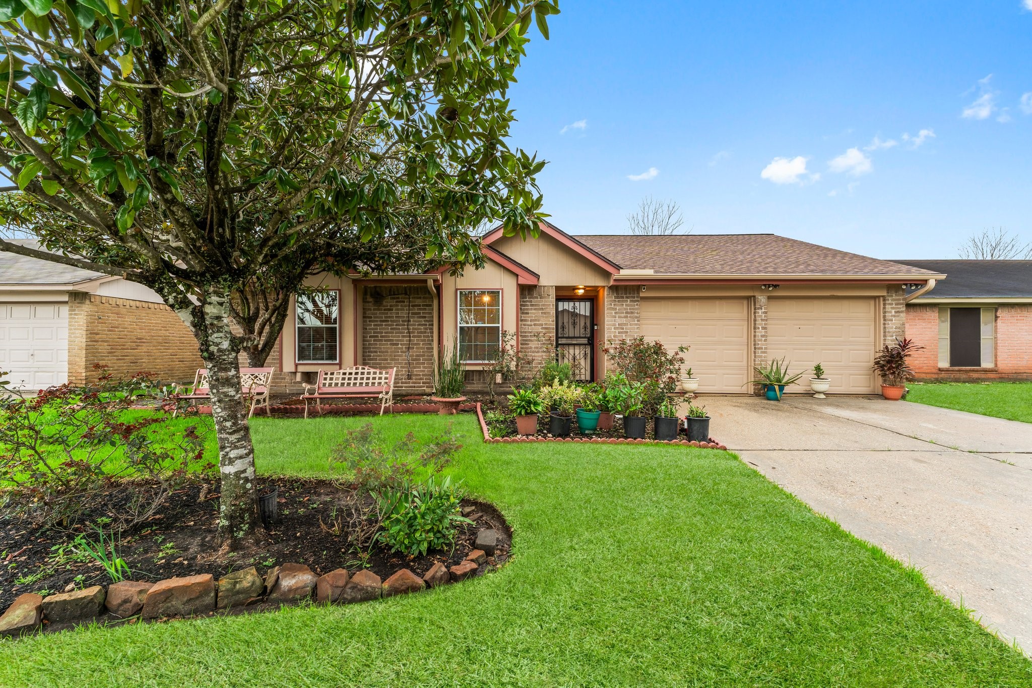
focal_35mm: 14
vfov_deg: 81.2
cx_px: 516
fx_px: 401
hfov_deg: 104.3
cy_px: 344
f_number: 10
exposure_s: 1/20
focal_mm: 14
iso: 400
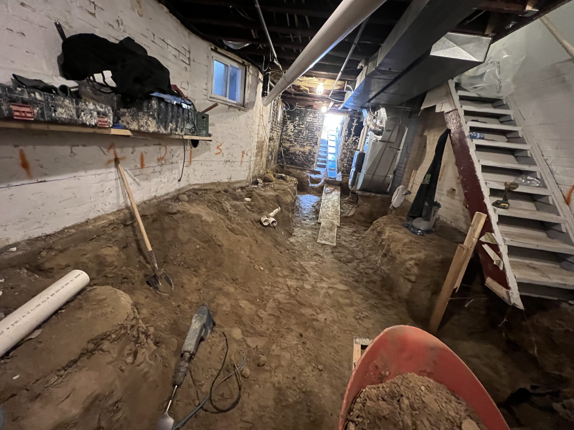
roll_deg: -9.0
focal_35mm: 13
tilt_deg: -19.0
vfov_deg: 89.9
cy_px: 215
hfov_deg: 106.2
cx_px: 287
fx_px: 216
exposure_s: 1/30
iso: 1000
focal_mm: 1.57
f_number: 1.8
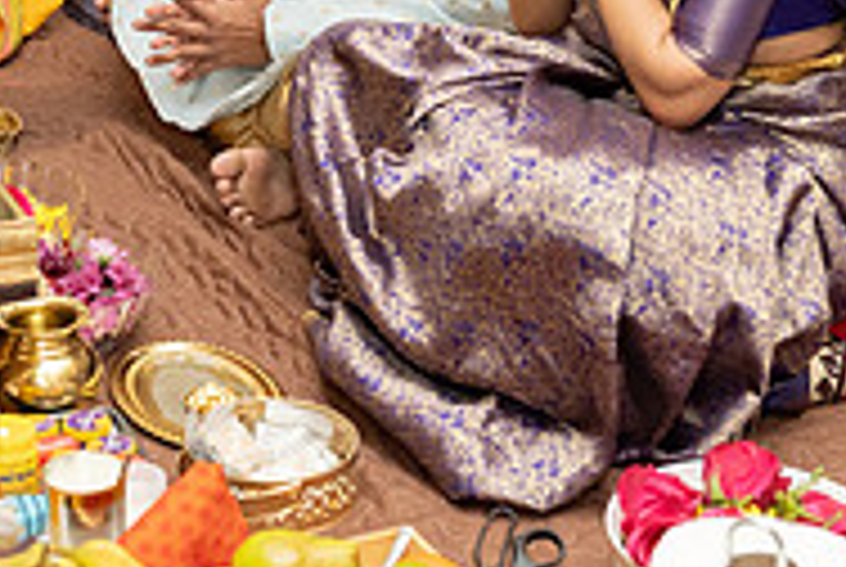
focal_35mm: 94
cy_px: -10
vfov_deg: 14.4
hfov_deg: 21.6
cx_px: 313
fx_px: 2212
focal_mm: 28.5
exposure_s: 1/160
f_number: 3.2
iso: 800
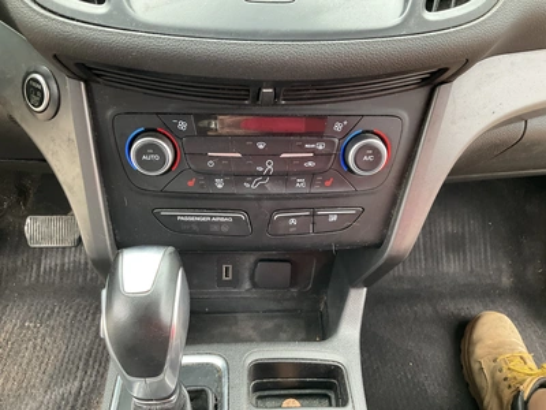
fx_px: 457
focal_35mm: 29
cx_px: 273
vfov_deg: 48.2
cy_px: 205
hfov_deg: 61.7
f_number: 1.8
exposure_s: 1/60
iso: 160
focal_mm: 3
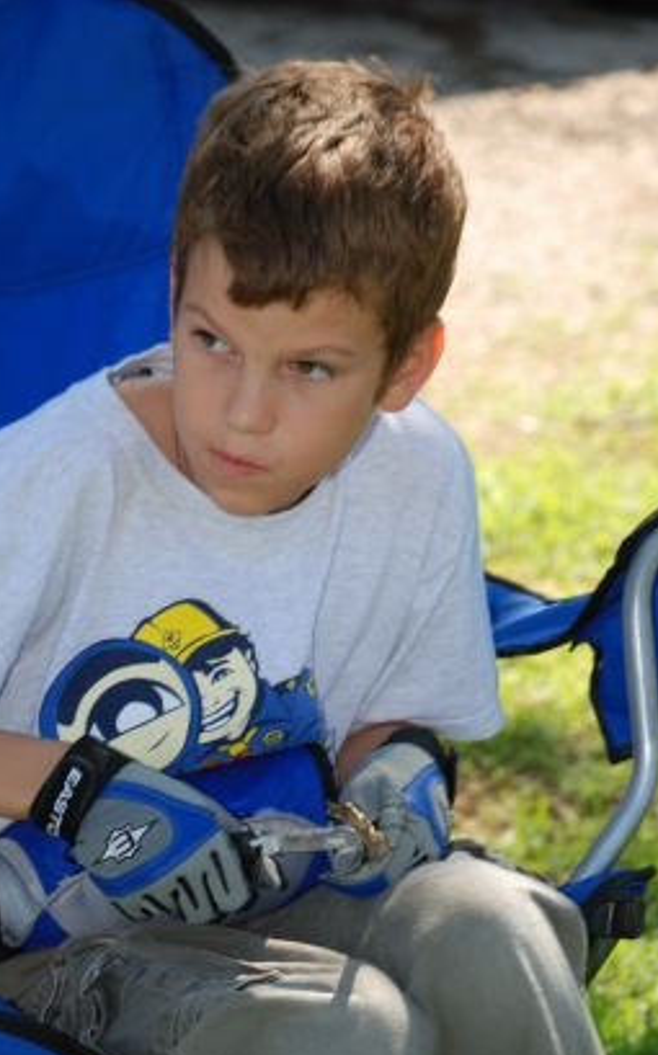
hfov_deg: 5.8
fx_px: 6513
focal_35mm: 227
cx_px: 274
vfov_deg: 9.3
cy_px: 622
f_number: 8
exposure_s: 1/80
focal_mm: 125
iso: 100
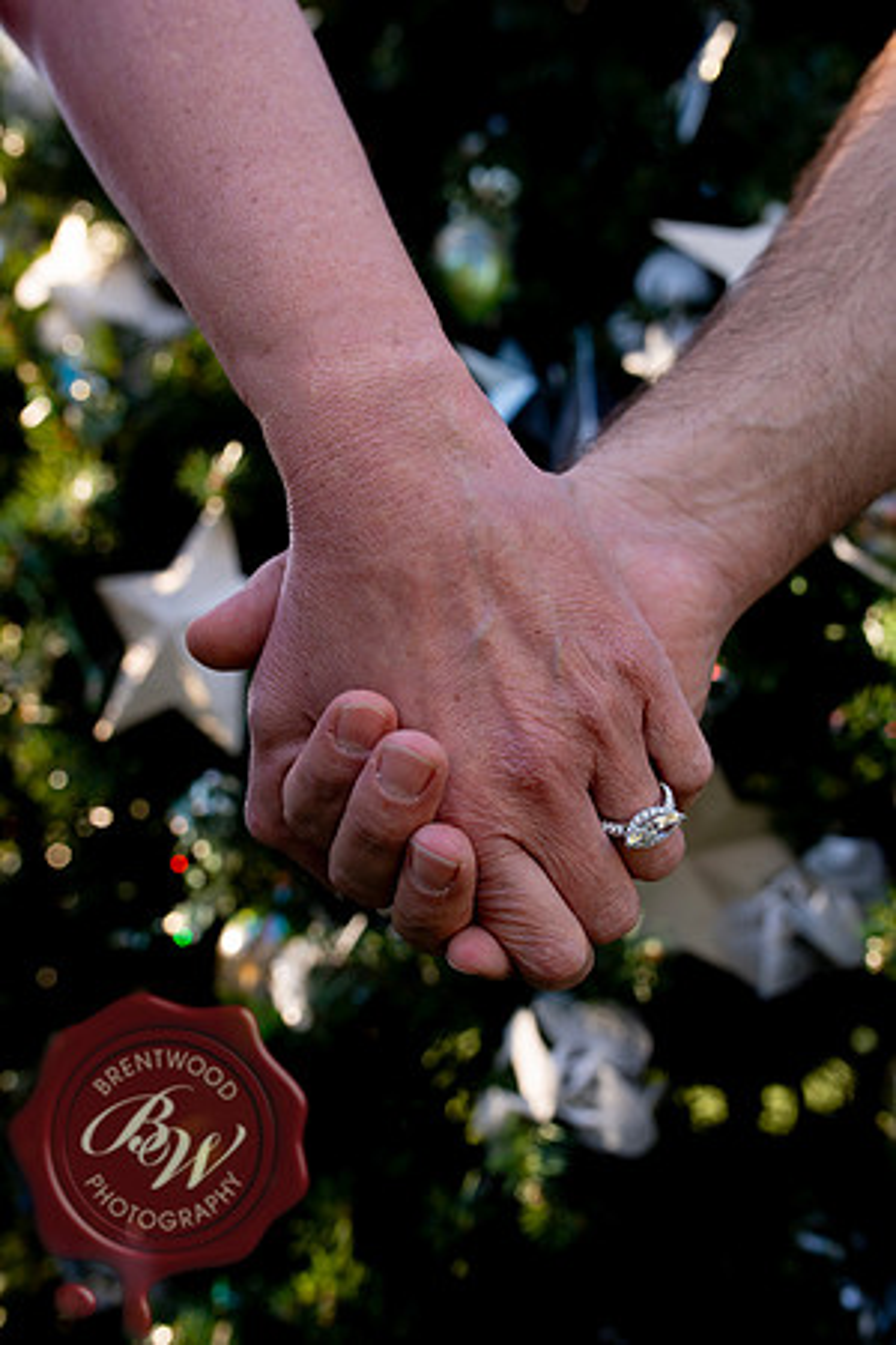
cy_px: 672
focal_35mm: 35
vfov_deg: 54.4
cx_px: 448
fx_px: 1307
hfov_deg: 37.9
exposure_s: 1/60
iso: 125
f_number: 4.5
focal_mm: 35
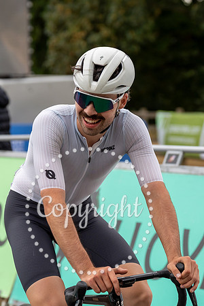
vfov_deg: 13.4
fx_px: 1297
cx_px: 96
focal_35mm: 153
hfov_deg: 9.0
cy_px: 125
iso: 800
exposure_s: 1/1000
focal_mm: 86
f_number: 3.5
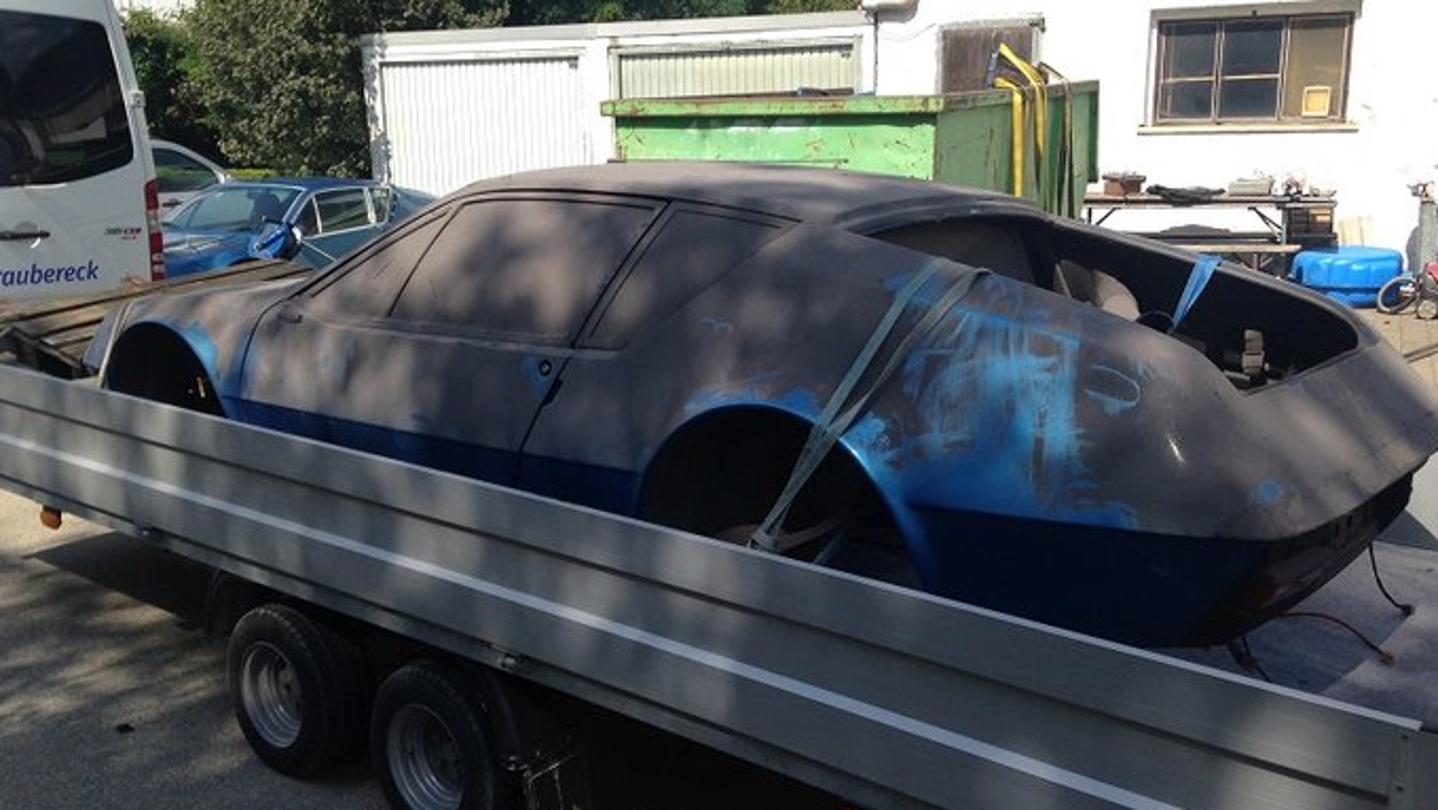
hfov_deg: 54.0
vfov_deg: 32.0
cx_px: 725
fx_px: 1411
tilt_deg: -12.4
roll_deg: +2.3
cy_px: 413
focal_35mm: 37
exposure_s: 1/1261
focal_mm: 4.12
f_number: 2.4
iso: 50
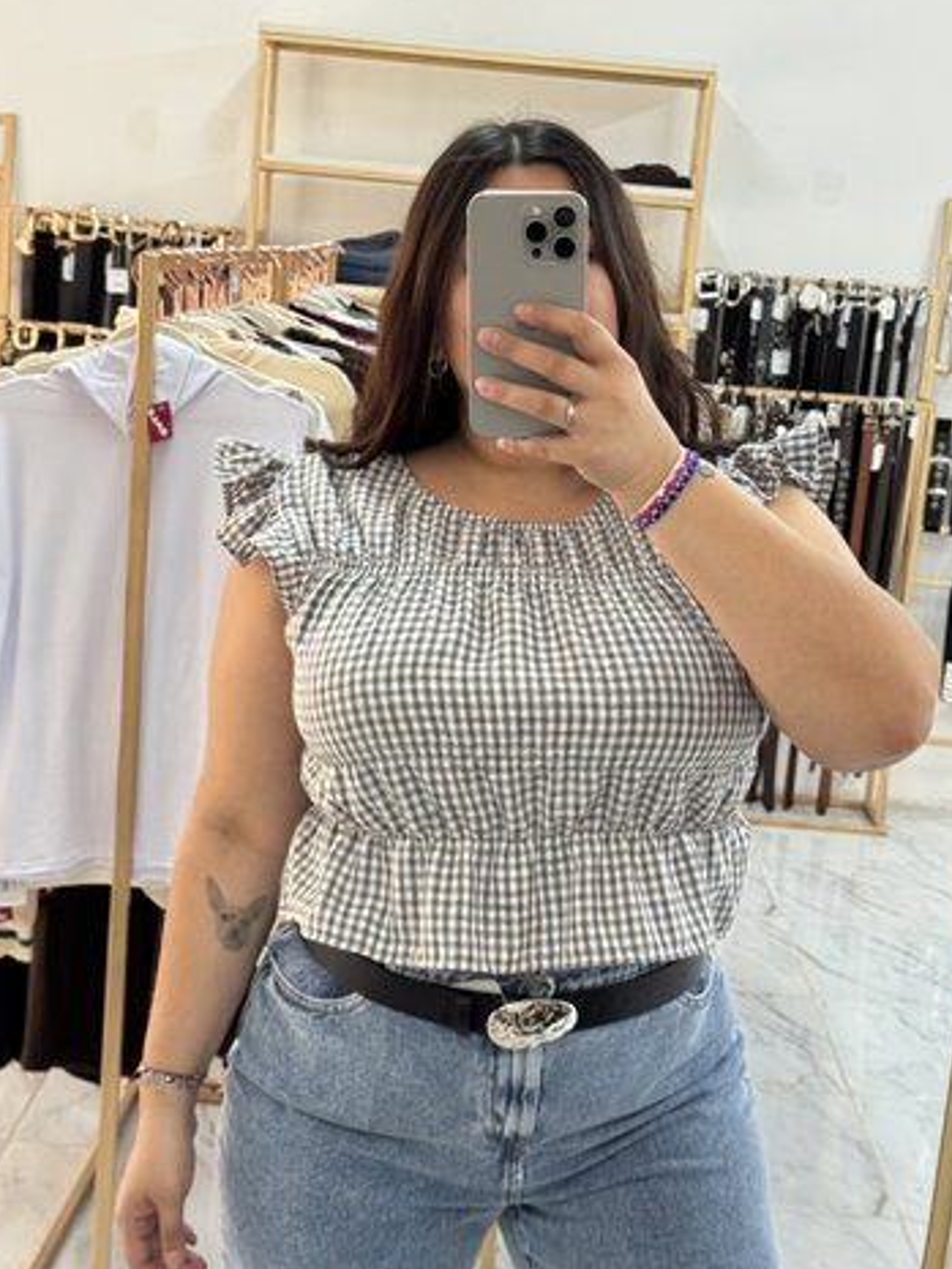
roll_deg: -4.2
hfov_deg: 26.6
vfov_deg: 34.9
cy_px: 624
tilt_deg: -9.6
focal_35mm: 55
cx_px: 480
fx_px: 2016
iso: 200
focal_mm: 6.76
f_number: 1.78
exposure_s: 1/50
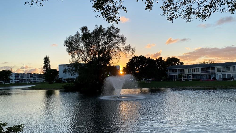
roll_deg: +0.9
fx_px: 182
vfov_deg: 40.1
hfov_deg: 66.1
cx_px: 117
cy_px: 76
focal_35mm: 29
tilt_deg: +3.1
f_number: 1.8
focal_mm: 4.25
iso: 32
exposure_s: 1/927
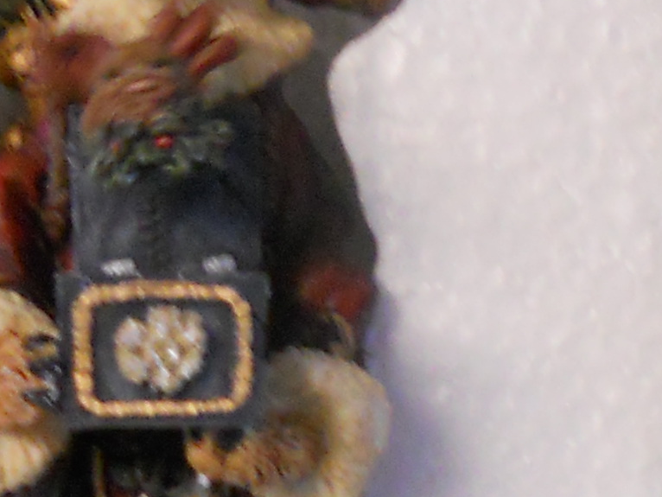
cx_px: 719
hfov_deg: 11.7
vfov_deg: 8.9
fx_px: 3195
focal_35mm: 167
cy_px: 398
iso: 400
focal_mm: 5.8
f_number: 3.5
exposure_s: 1/30
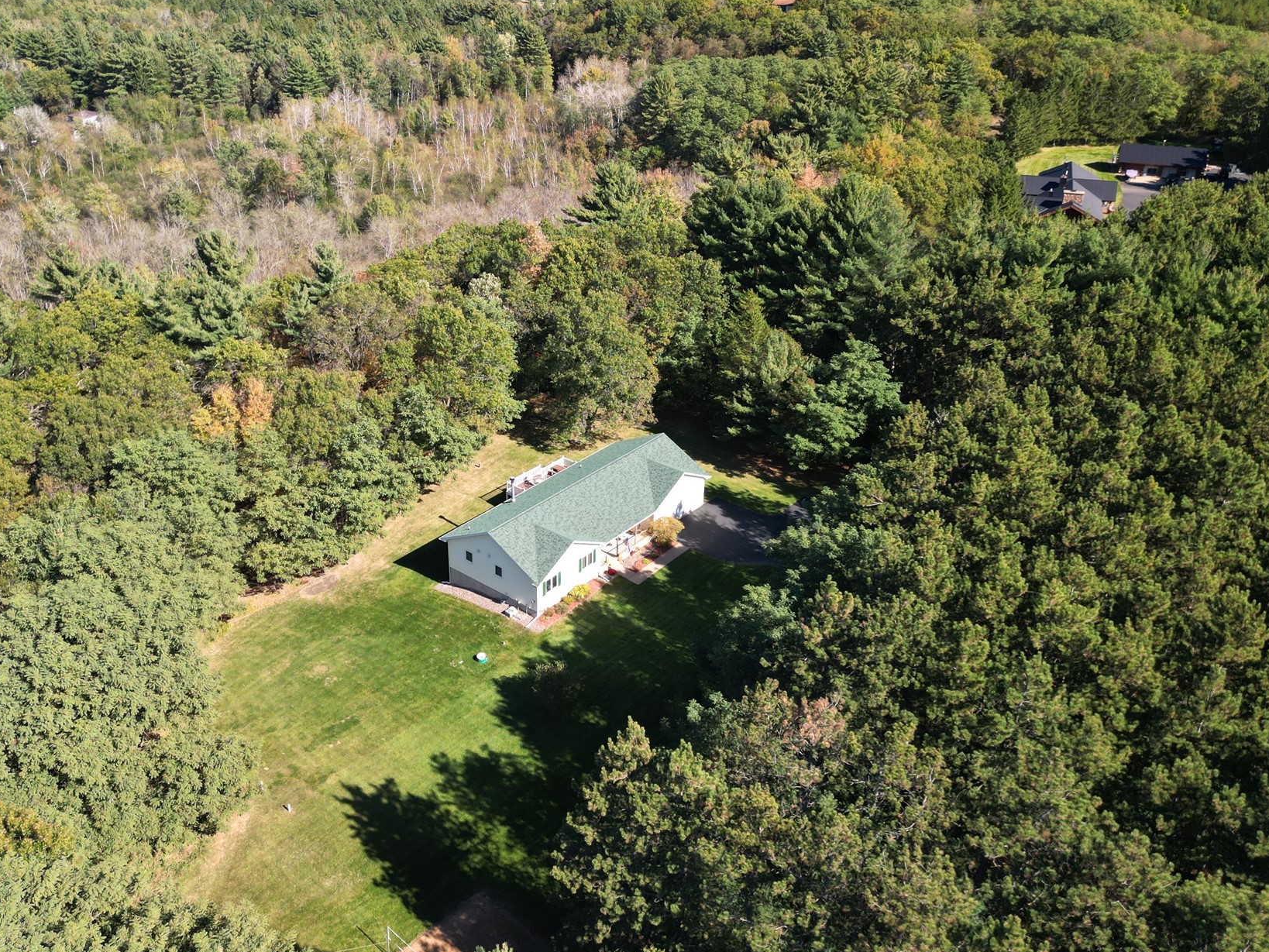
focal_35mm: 30
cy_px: 431
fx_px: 1100
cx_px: 548
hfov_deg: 59.7
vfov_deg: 46.7
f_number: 1.7
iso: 100
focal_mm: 6.72
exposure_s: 1/500
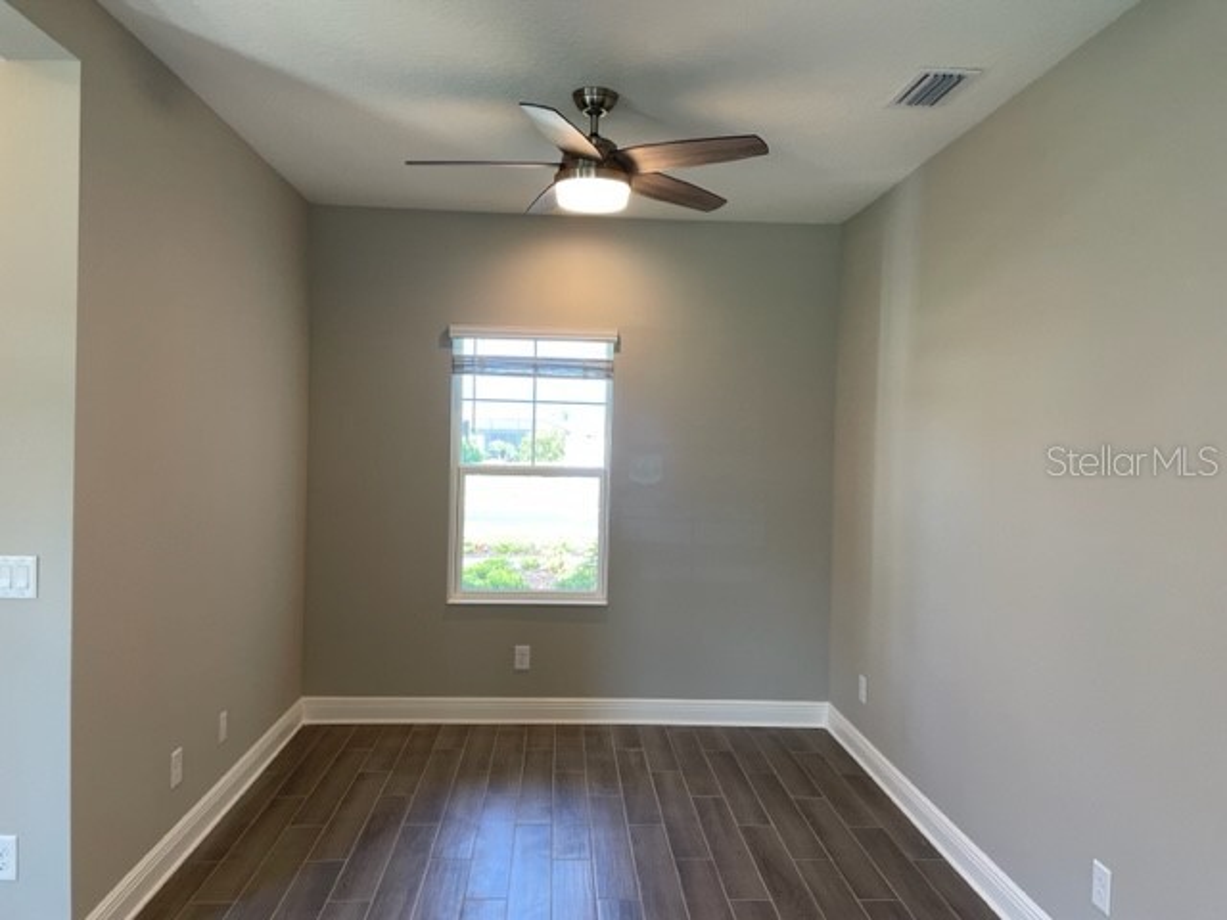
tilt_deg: -0.6
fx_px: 922
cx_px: 614
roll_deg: -1.3
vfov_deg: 53.1
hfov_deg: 67.3
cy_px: 460
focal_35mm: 26
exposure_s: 1/120
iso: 100
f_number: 1.6
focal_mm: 4.2
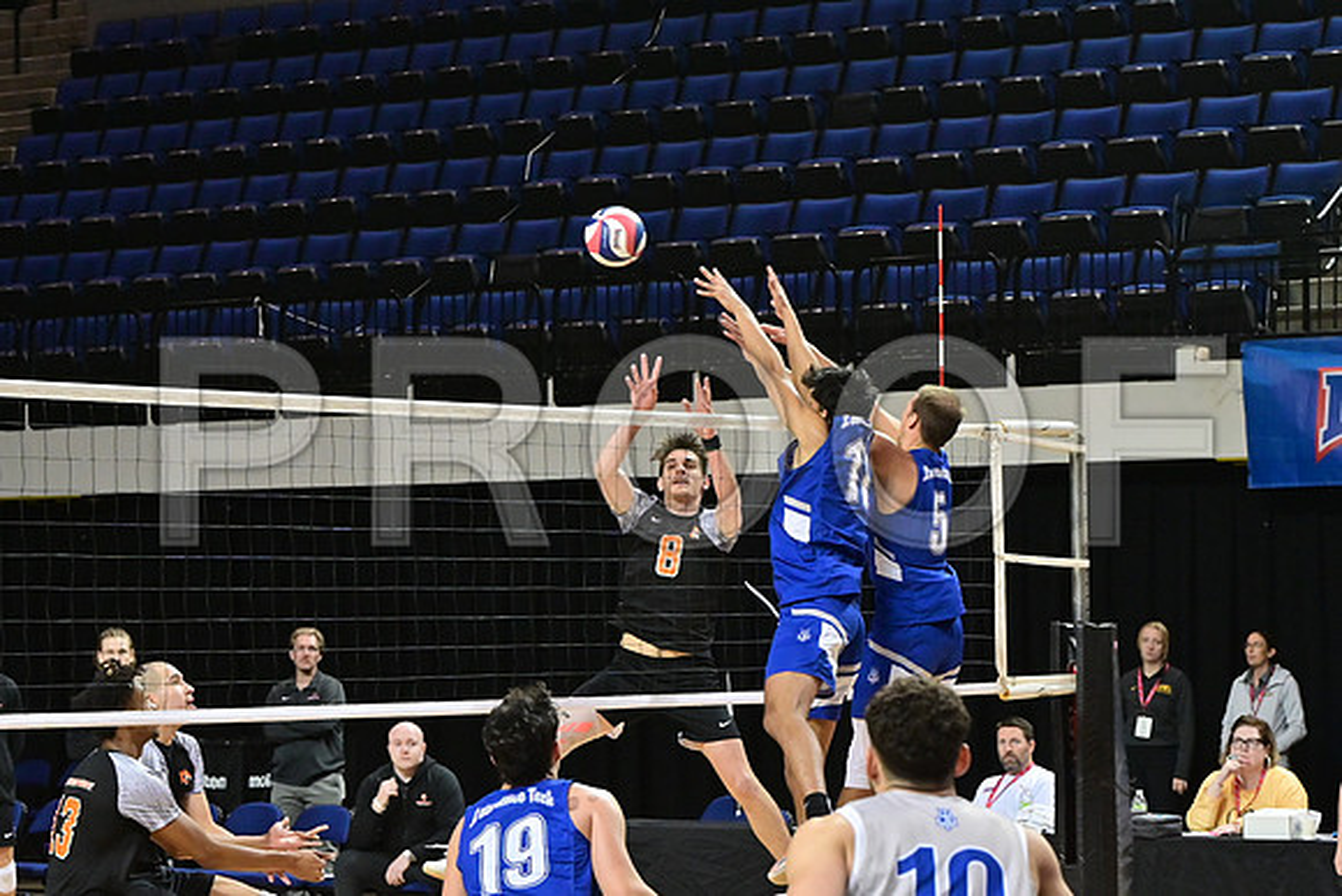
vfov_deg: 11.2
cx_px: 671
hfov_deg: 16.6
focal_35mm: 123
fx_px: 4586
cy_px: 448
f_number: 5.6
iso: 2500
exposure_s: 1/800
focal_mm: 82
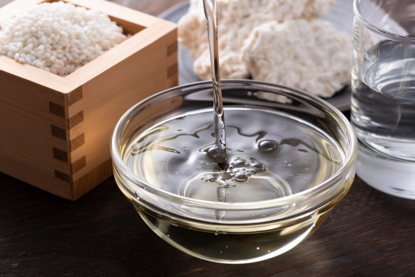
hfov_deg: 19.5
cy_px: 138
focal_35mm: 105
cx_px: 208
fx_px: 1211
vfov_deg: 13.0
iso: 100
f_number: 11
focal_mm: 105
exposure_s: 1/250
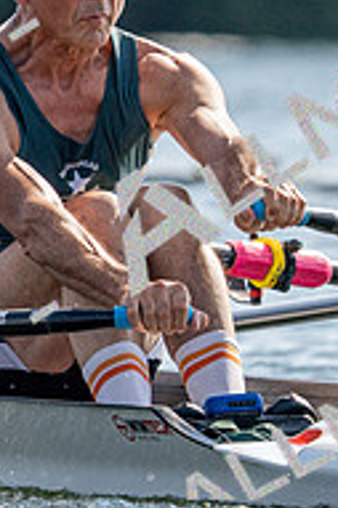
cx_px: -112
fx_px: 16492
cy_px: 44
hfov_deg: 1.2
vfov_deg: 1.8
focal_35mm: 1169
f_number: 6.3
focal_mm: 385
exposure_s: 1/1600
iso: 400
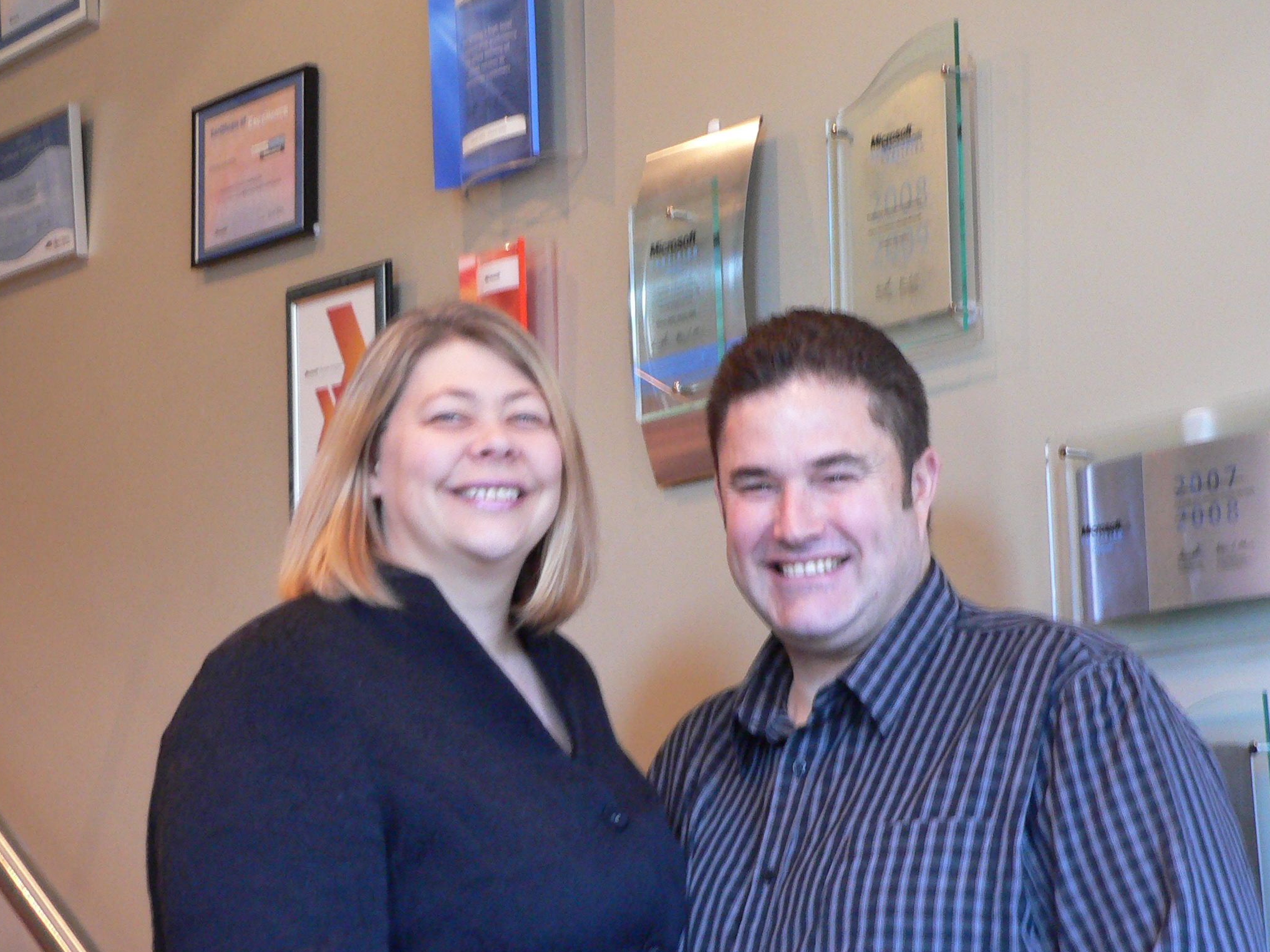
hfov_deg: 23.6
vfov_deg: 17.8
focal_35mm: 83
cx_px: 632
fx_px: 3045
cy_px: 555
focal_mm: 10.9
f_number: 2.8
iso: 200
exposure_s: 1/6
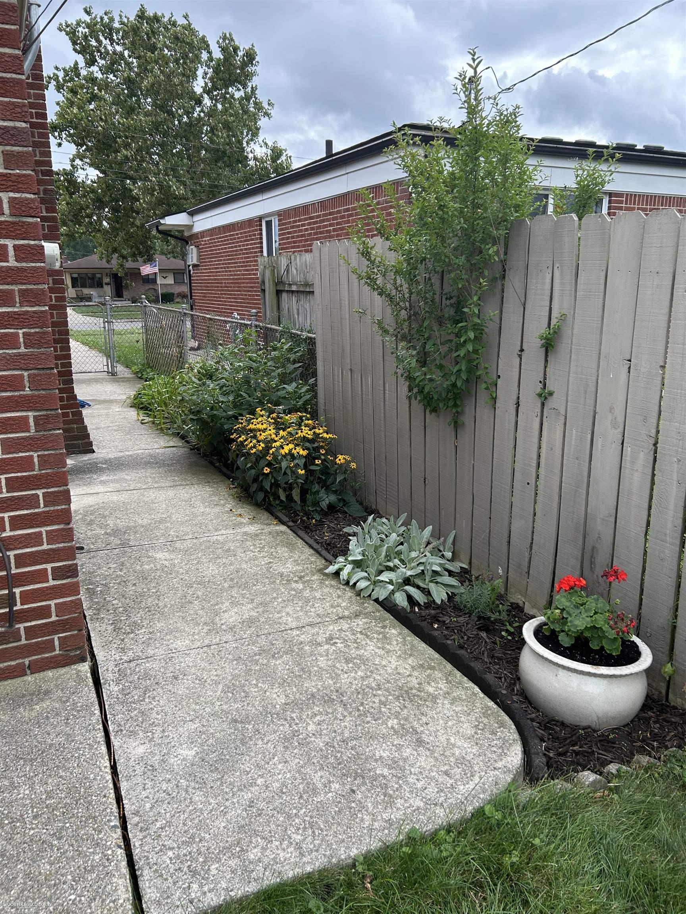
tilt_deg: -11.6
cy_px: 457
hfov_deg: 53.1
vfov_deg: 67.3
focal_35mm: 26
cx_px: 343
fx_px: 687
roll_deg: +0.1
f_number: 1.5
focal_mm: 5.7
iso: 50
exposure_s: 1/1295
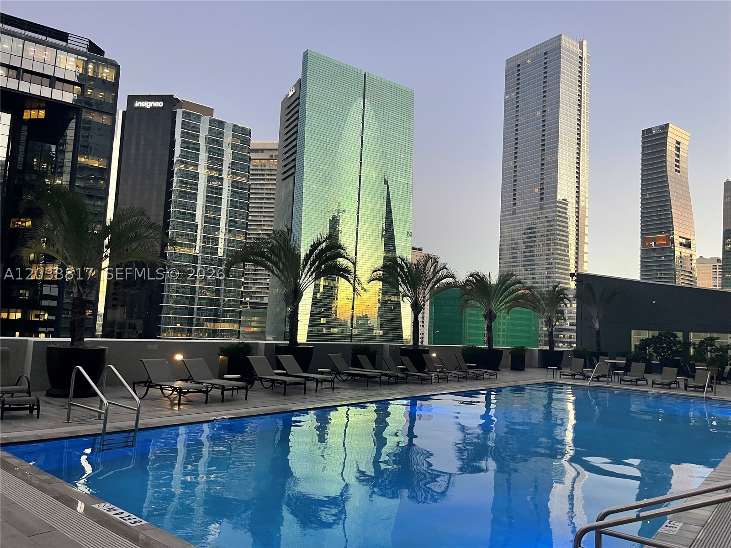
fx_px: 528
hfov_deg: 69.4
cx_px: 366
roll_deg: -2.7
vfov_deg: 54.9
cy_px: 274
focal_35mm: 25
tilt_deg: +4.3
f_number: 1.6
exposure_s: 1/60
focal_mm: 5.1
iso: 160
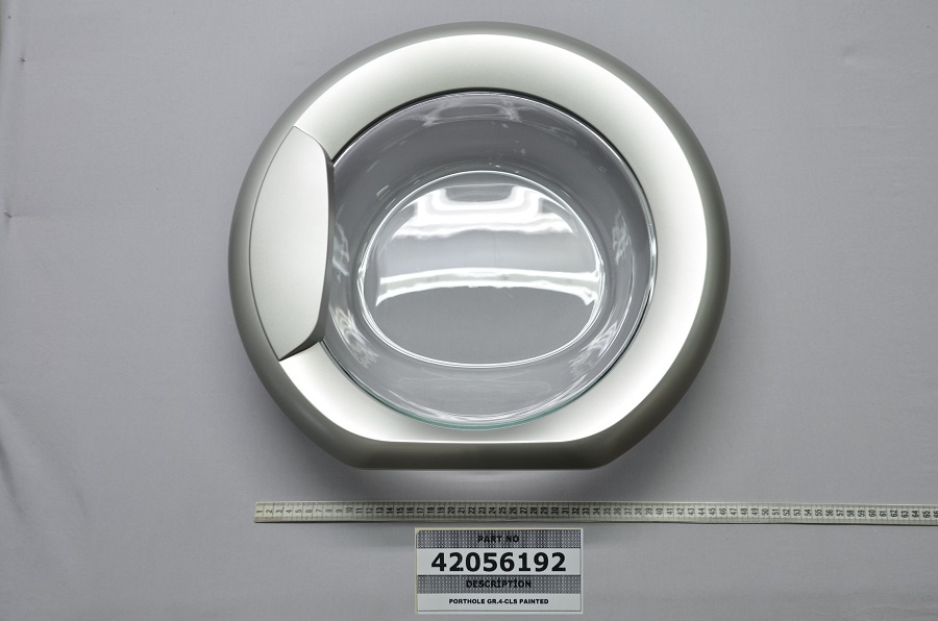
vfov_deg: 36.7
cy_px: 310
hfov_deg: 53.2
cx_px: 469
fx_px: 936
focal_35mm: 36
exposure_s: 1/30
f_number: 3.3
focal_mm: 24
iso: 100
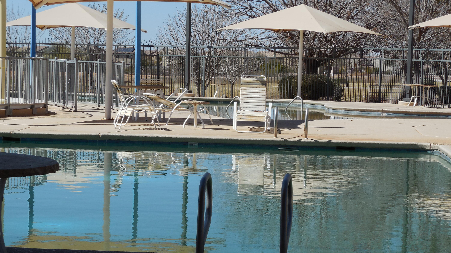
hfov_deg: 18.0
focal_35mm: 119
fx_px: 1423
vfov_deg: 10.2
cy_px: 151
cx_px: 226
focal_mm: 19.4
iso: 125
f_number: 4.8
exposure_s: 1/1250
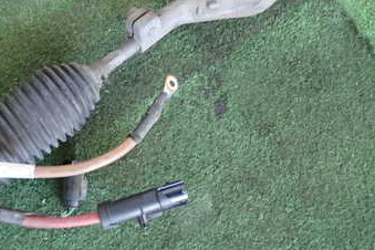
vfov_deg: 28.8
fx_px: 479
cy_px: 61
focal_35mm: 46
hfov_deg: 42.3
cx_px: 131
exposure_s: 1/30
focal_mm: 4.5
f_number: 2
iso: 250
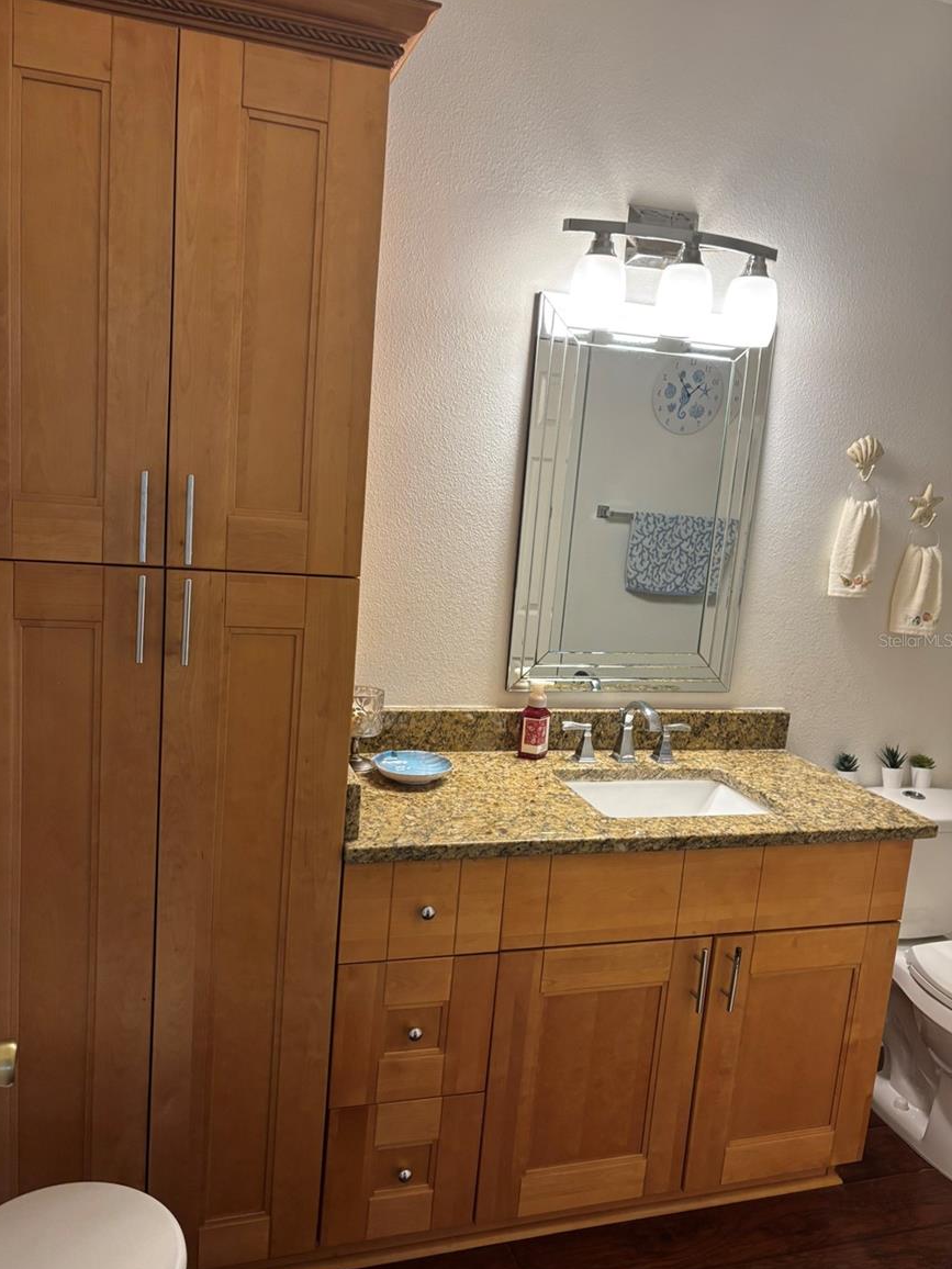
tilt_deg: -9.2
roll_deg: -4.9
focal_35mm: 27
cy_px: 640
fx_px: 990
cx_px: 462
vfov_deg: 65.3
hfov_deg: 51.3
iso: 160
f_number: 1.6
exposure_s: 1/60
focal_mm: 5.96
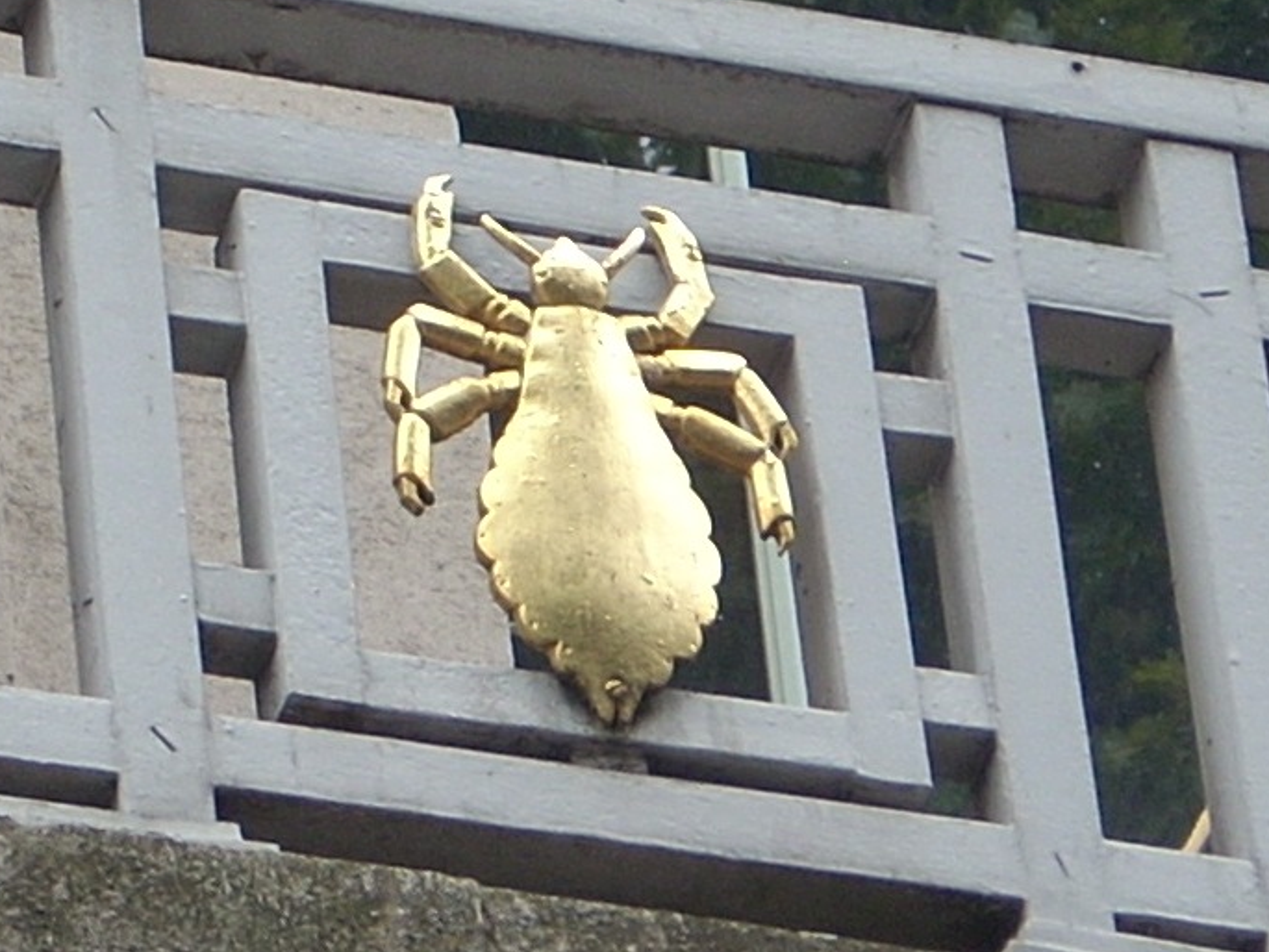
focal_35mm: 122
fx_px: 4473
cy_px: 460
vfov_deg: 12.2
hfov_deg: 16.1
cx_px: 602
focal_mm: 18.6
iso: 64
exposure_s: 1/88.6
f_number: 5.2
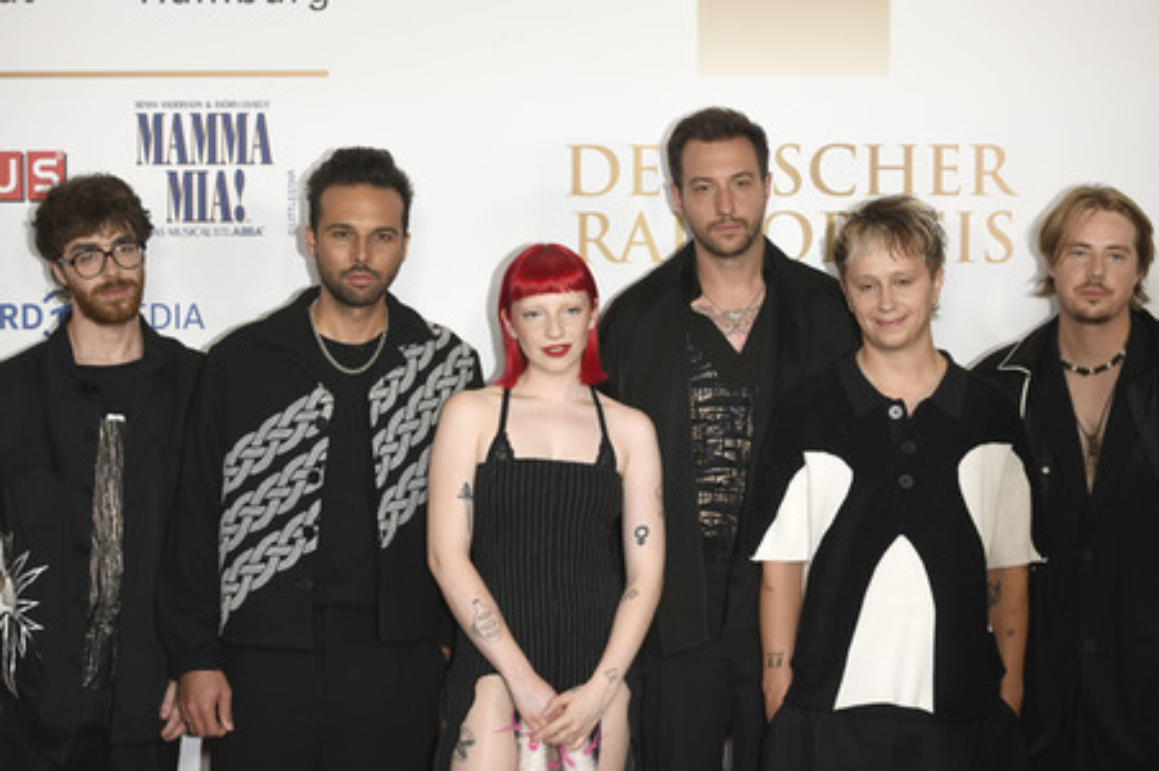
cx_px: 580
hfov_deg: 28.9
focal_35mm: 70
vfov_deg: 19.4
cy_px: 386
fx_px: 2252
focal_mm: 70
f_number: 3.2
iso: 640
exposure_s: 1/500
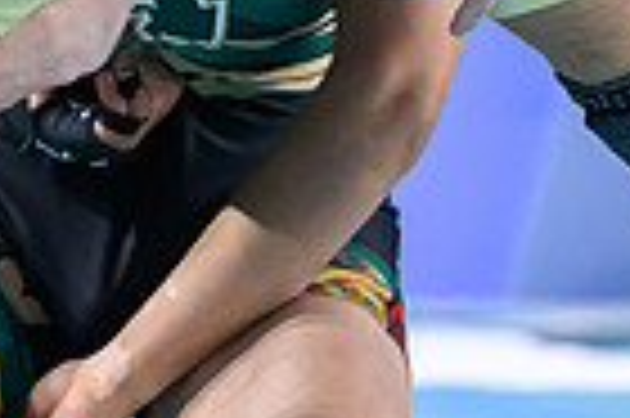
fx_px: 14228
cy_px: 19
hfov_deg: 2.5
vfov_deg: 1.7
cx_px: -174
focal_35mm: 814
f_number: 2.8
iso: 3200
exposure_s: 1/800
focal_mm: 130
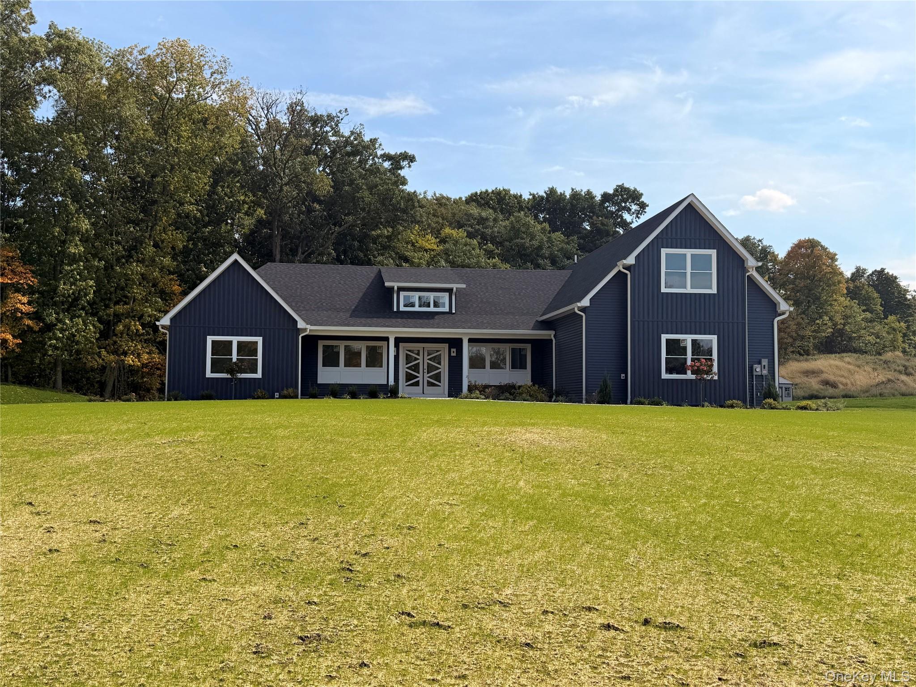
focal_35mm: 35
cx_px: 458
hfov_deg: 52.6
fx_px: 926
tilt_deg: +3.2
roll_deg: +0.2
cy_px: 344
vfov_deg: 40.7
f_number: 1.78
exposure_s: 1/5714
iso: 80
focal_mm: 6.76
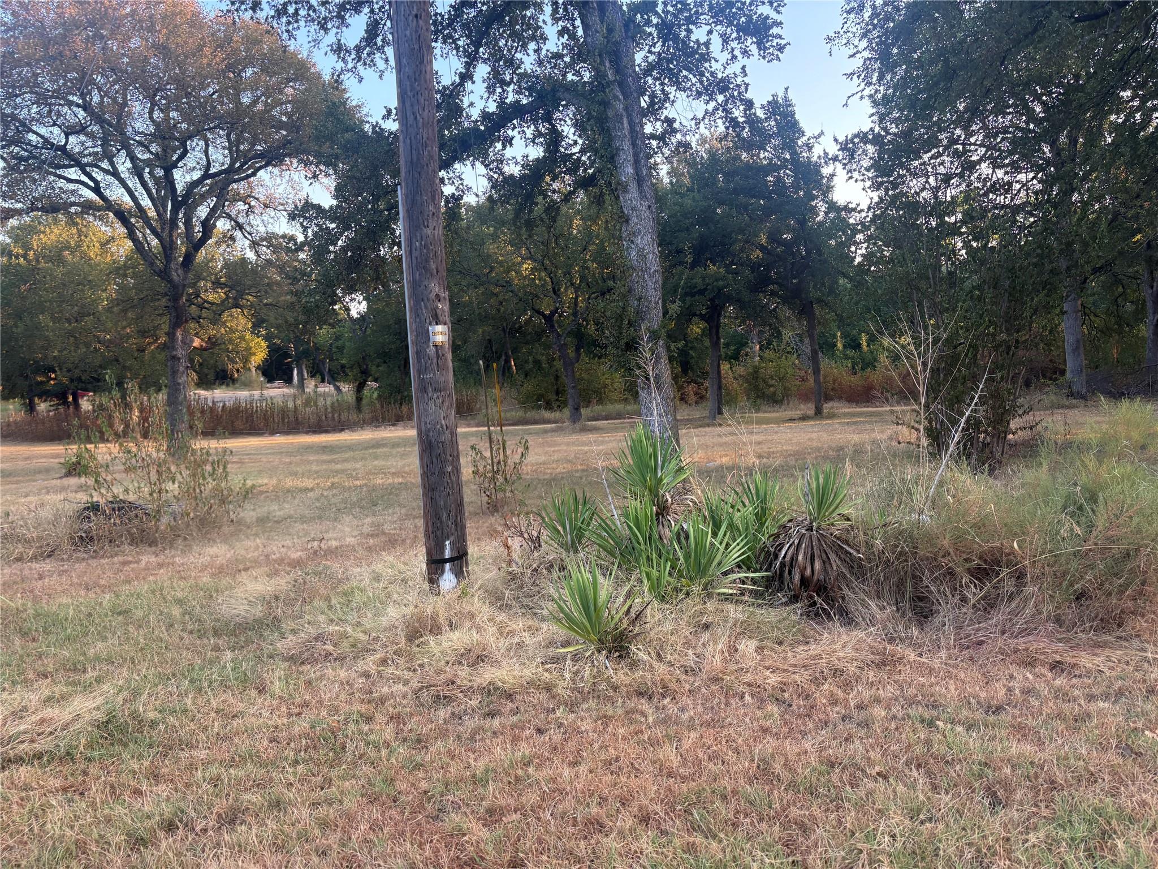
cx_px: 579
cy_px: 434
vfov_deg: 53.1
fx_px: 870
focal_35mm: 26
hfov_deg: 67.3
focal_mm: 5.96
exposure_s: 1/169
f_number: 1.6
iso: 64
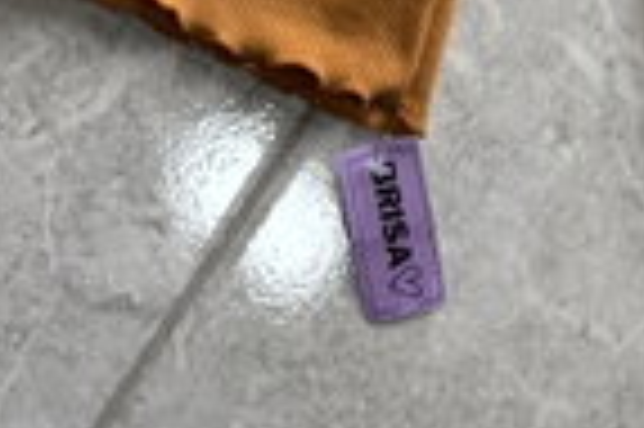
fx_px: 1805
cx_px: 261
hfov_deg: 20.2
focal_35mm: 101
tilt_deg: -72.5
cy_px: -390
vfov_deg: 12.2
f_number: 1.6
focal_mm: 5.96
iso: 50
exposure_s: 1/121
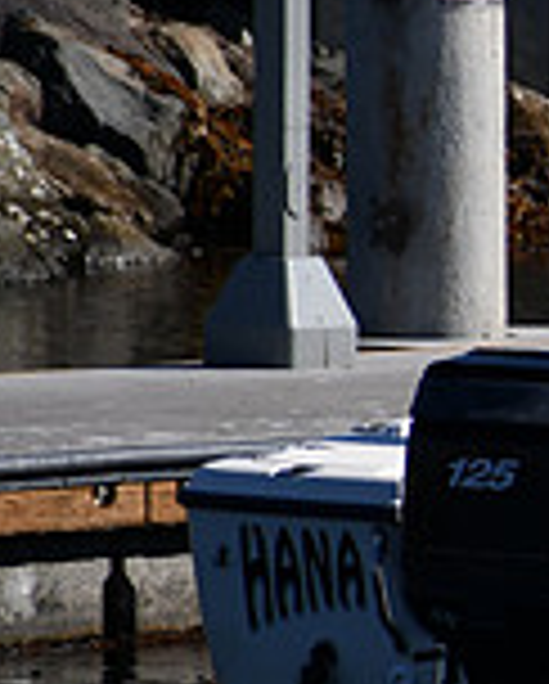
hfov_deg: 1.0
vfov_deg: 1.2
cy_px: 439
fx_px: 32655
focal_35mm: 1611
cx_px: 1269
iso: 200
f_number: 7.1
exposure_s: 1/1600
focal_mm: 300
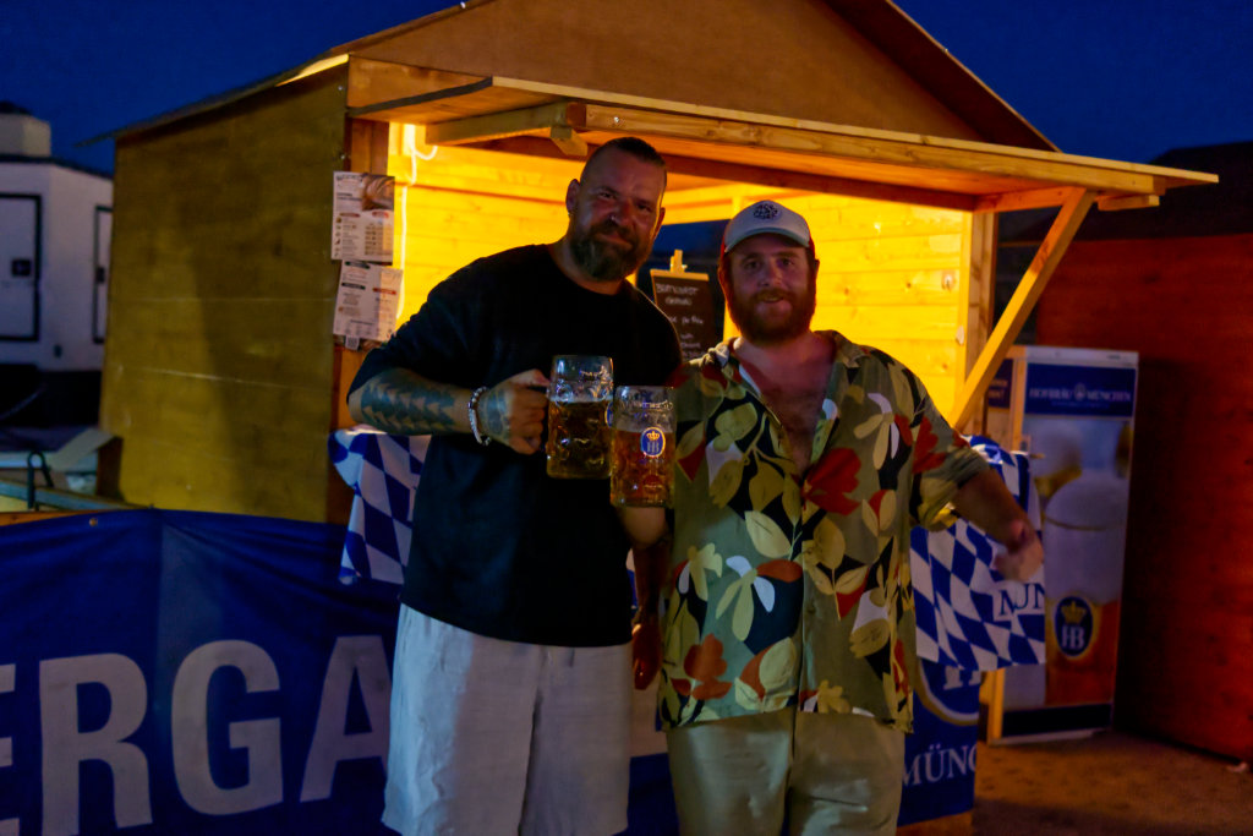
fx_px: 1566
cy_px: 418
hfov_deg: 43.6
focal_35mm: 45
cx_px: 626
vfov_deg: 29.9
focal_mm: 30
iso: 6400
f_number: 2
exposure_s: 1/125
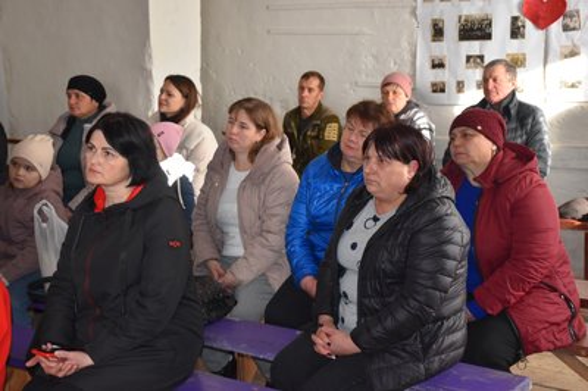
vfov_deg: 23.7
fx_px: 930
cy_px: 196
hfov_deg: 35.1
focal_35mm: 57
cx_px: 294
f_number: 4.5
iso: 800
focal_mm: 38
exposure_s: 1/80
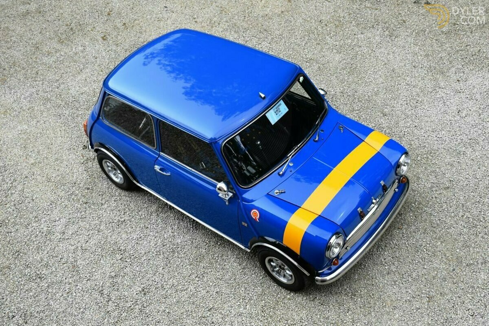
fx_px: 489
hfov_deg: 53.1
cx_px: 244
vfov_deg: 36.9
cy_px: 163
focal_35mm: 36
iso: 280
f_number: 5.6
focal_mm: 24
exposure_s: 1/250
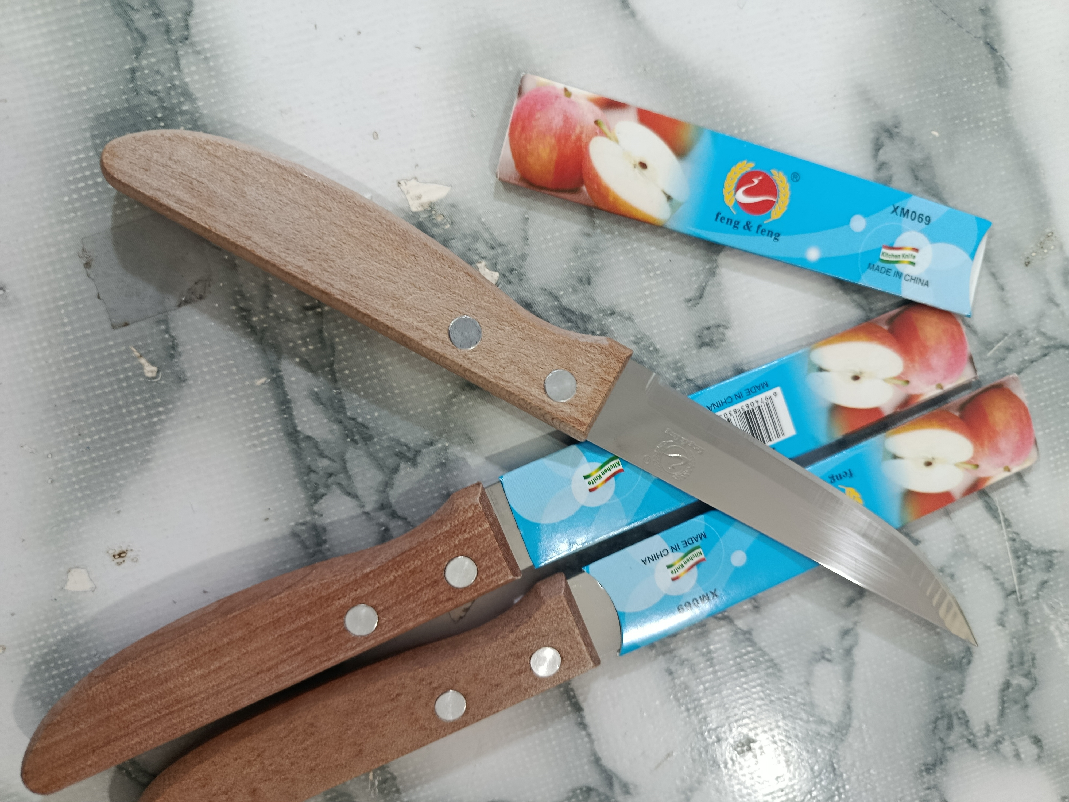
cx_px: 534
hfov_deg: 71.6
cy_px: 401
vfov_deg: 56.8
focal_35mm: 24
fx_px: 741
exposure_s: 1/50
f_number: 1.7
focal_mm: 5.24
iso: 837
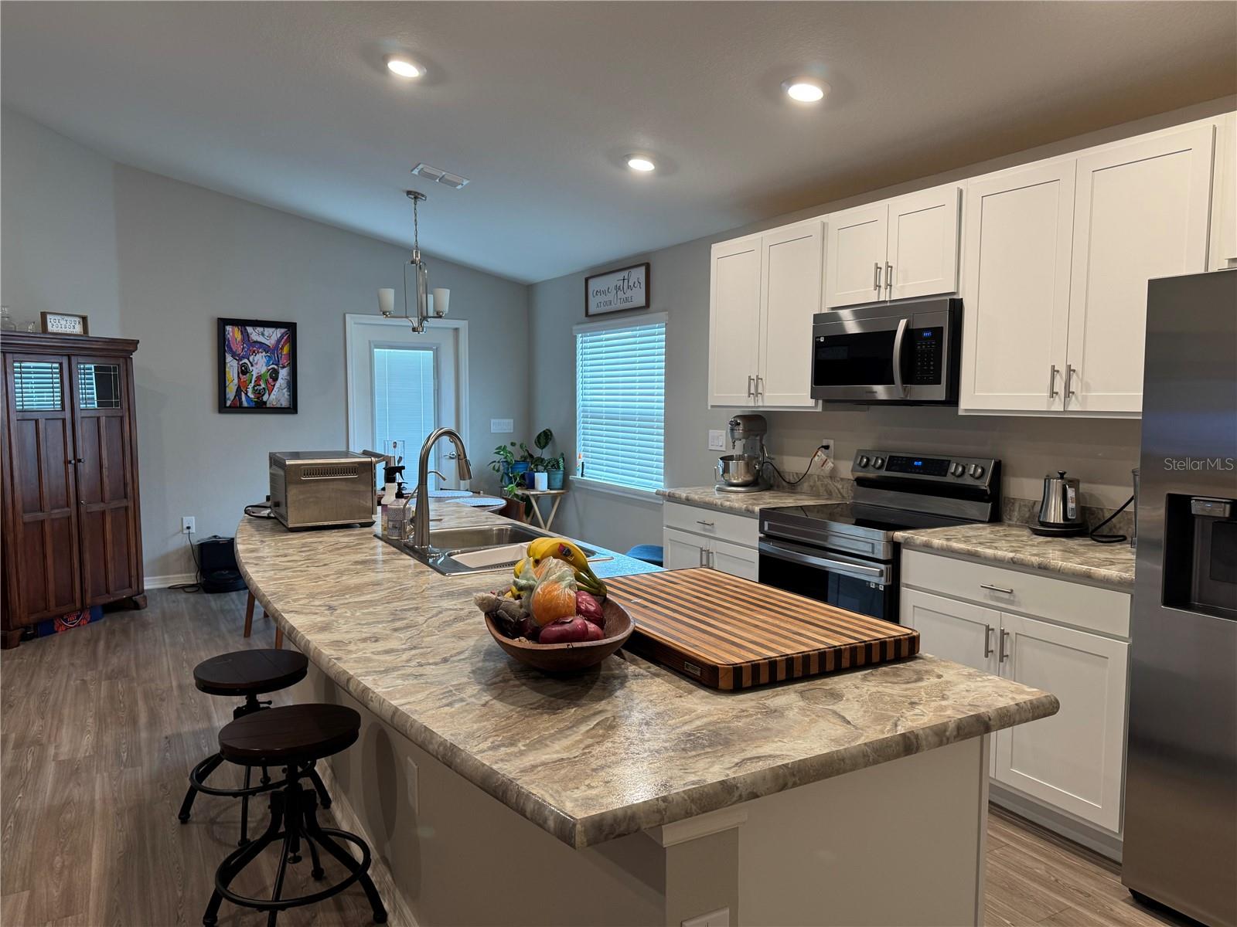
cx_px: 618
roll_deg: +0.6
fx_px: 858
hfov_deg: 71.6
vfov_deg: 56.8
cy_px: 464
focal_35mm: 24
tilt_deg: -4.5
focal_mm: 6.76
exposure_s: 1/60
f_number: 1.78
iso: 100
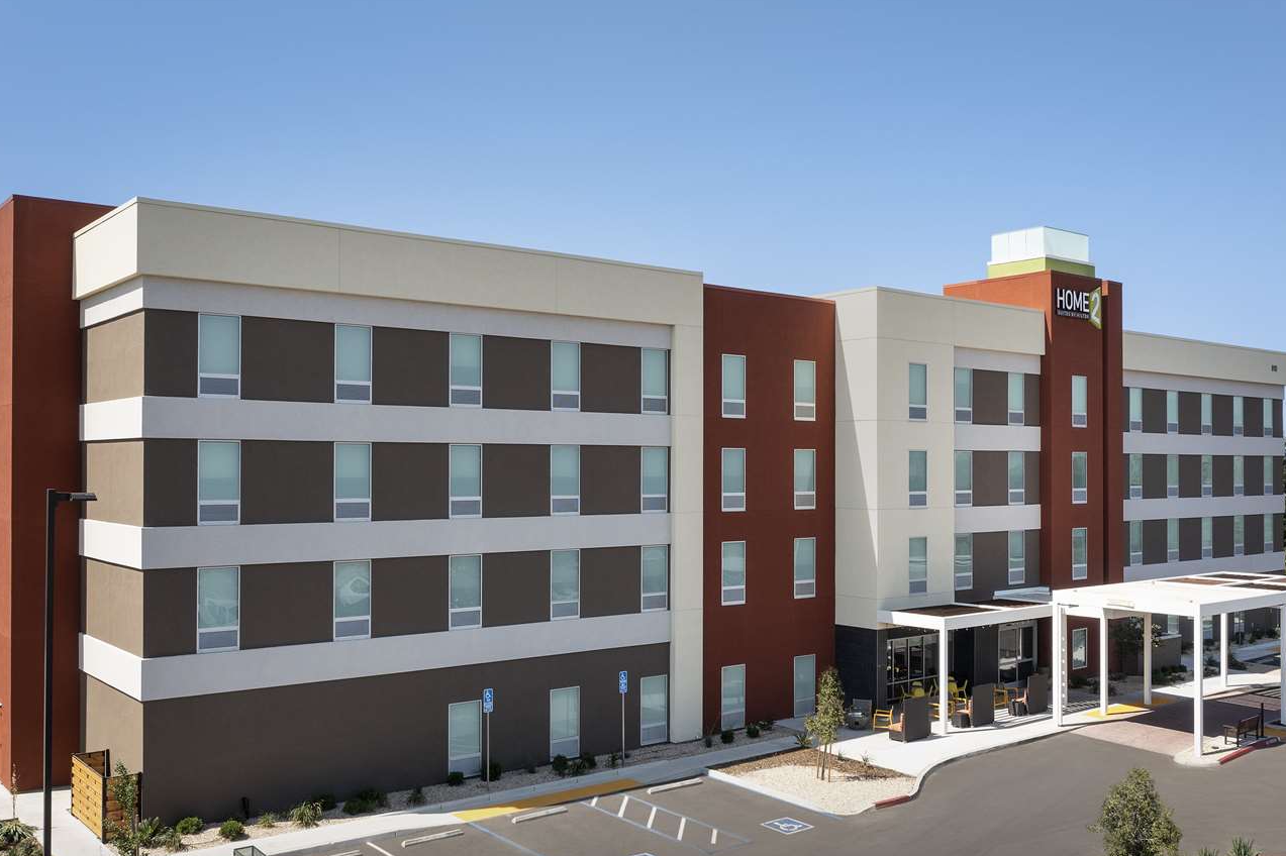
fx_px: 1178
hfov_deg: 57.2
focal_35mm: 33
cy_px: 497
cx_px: 665
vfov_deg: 39.8
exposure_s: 1/320
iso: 100
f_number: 5.6
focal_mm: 10.26
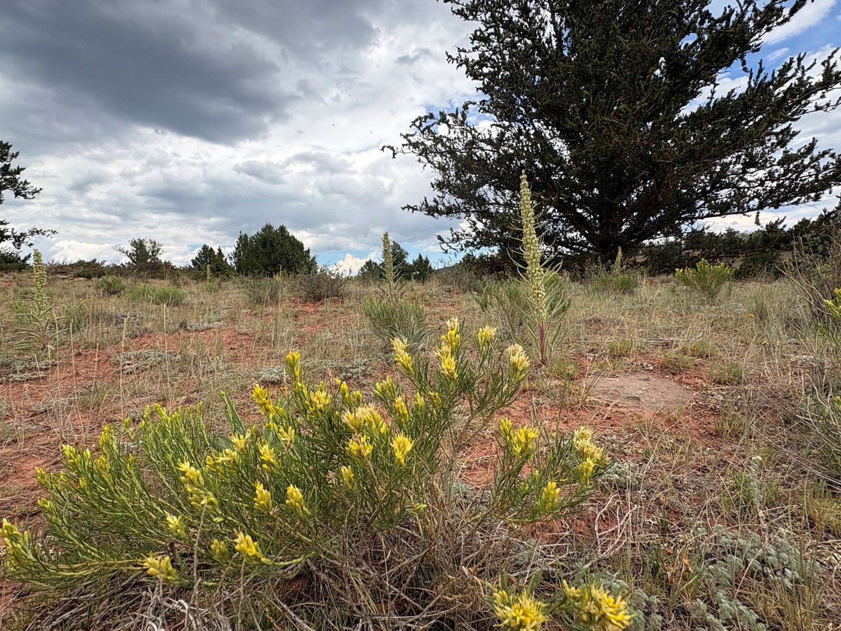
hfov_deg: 94.5
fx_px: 389
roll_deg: +4.4
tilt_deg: +0.6
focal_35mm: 16
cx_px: 411
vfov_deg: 77.9
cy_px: 288
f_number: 2.2
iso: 64
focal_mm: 2.22
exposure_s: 1/993
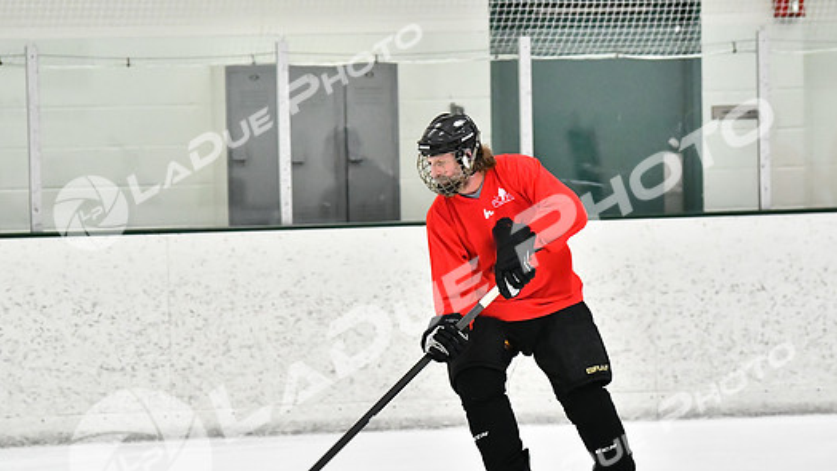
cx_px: 423
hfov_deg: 9.5
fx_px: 5017
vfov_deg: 5.4
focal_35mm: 226
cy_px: 296
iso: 6400
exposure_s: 1/1600
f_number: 2.8
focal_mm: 130
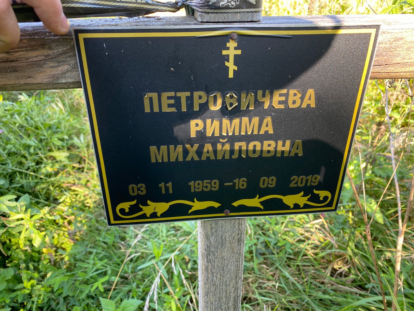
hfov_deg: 67.3
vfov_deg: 53.1
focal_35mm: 26
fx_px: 311
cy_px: 156
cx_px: 207
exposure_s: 1/121
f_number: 1.8
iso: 64
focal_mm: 4.25
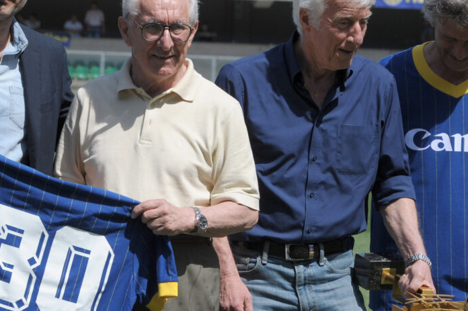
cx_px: 131
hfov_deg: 7.5
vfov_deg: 5.0
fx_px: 3585
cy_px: 76
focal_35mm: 276
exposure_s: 1/800
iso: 640
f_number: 11
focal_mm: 160
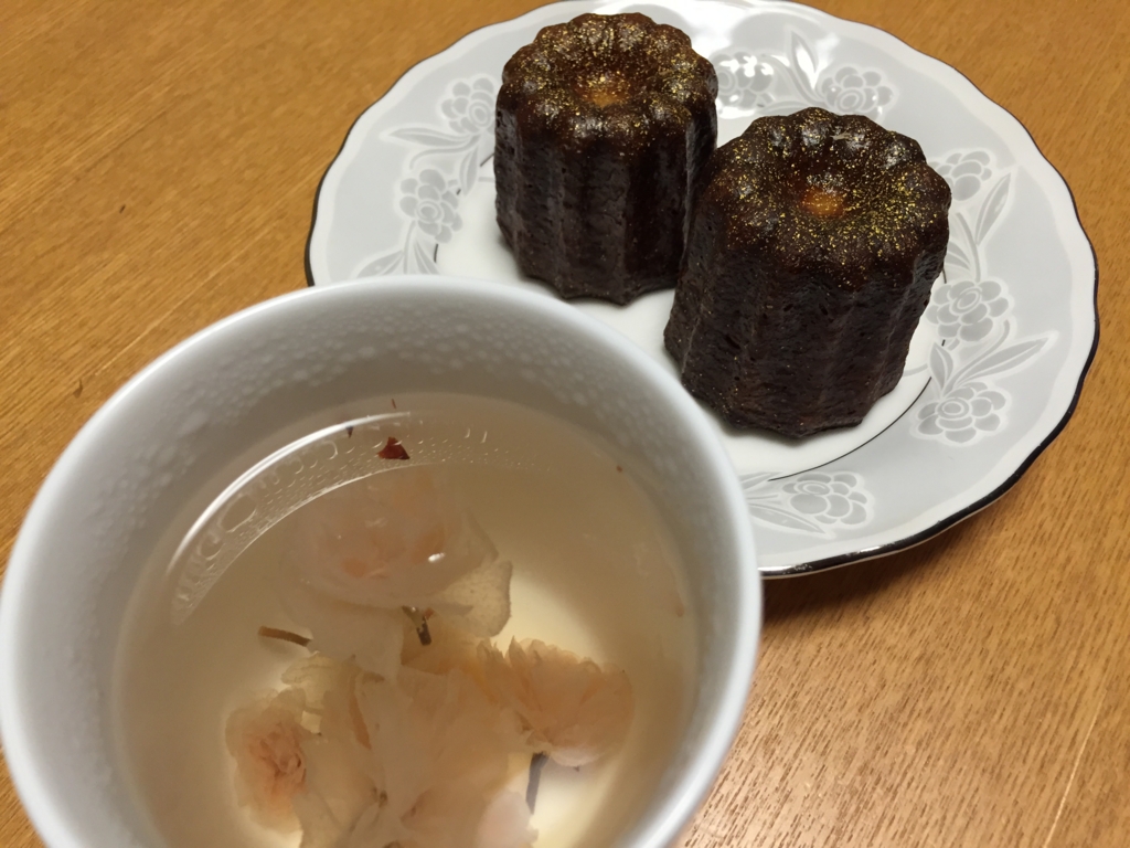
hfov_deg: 61.7
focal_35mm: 29
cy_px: 424
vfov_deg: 48.2
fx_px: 947
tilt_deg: -57.6
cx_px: 565
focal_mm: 4.15
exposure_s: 1/30
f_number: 2.2
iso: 40
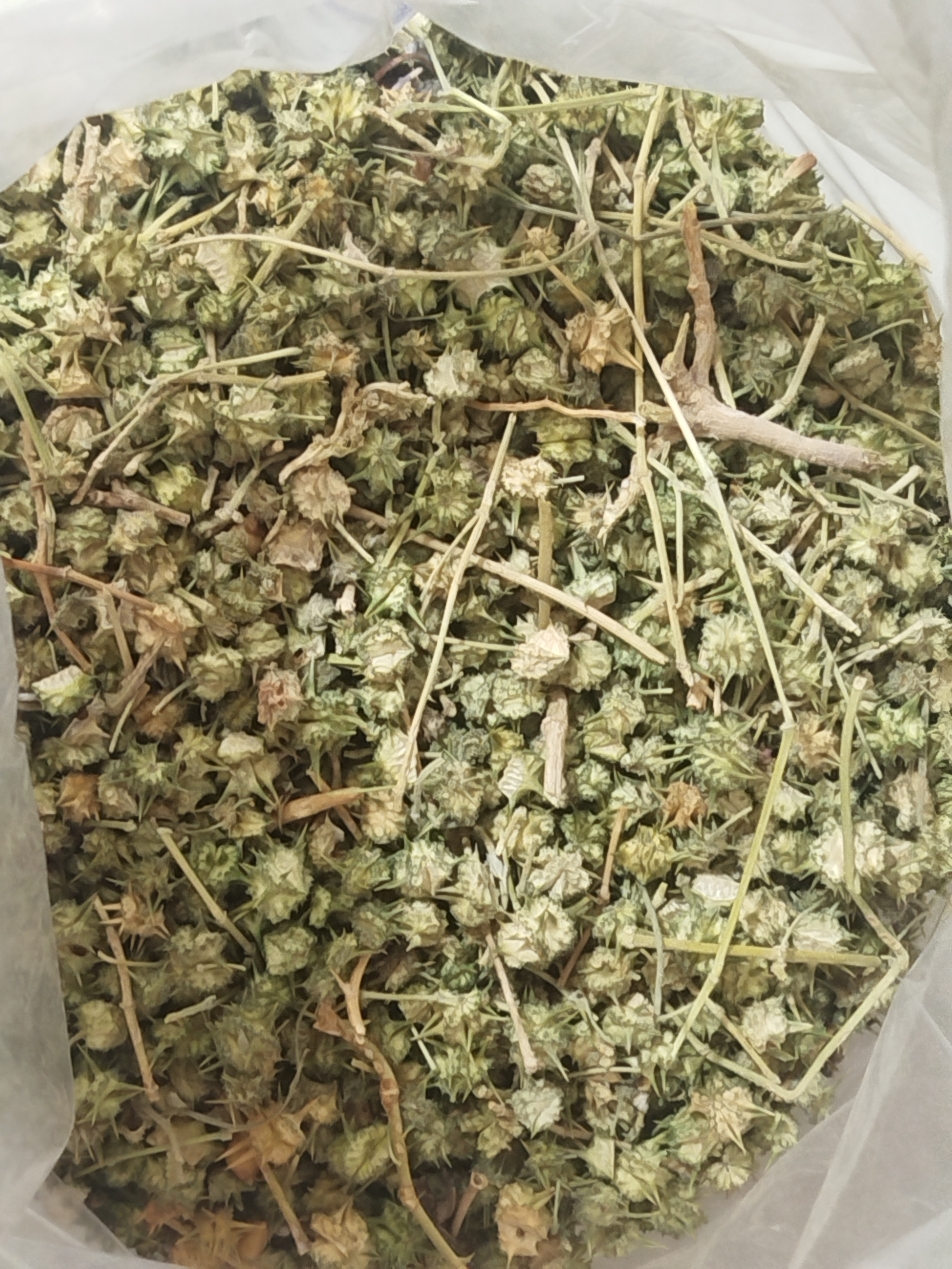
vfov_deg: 27.0
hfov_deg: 20.4
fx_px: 2640
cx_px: 476
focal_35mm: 72
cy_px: 634
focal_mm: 5.31
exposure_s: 1/33
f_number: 1.7
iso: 640
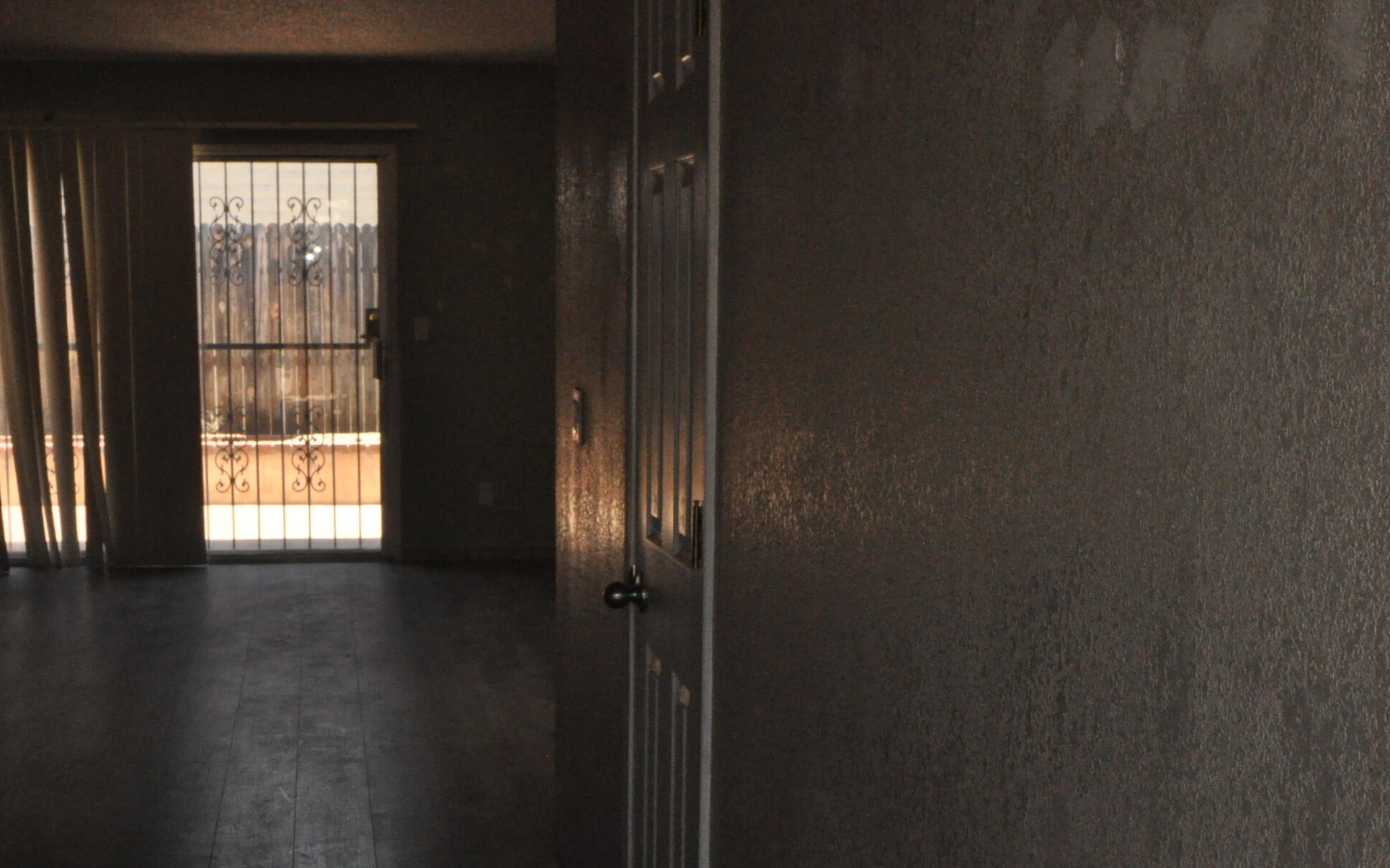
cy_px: 609
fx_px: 2159
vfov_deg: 22.6
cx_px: 520
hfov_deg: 35.5
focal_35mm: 57
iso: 1600
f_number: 16
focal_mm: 24
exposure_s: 1/200
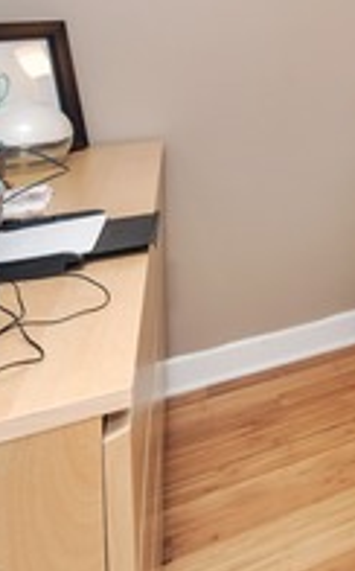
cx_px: 707
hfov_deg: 19.2
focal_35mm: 40
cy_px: -15
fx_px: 621
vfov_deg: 41.9
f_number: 8
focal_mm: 12
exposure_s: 1/6
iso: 200
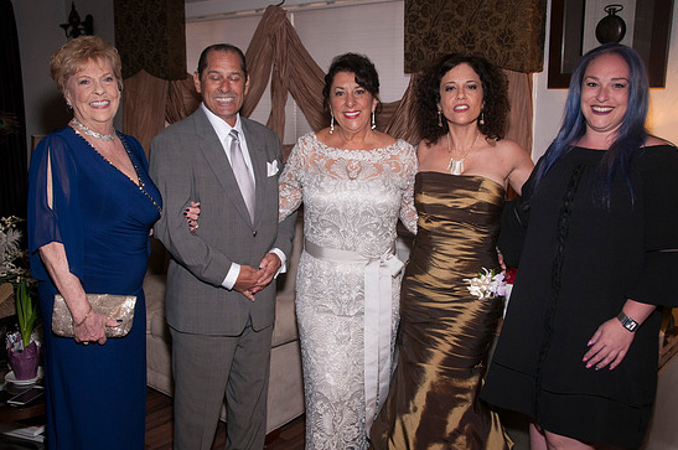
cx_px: 335
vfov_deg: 37.7
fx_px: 658
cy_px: 215
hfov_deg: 54.5
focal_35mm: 35
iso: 400
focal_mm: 22
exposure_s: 1/60
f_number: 5.6
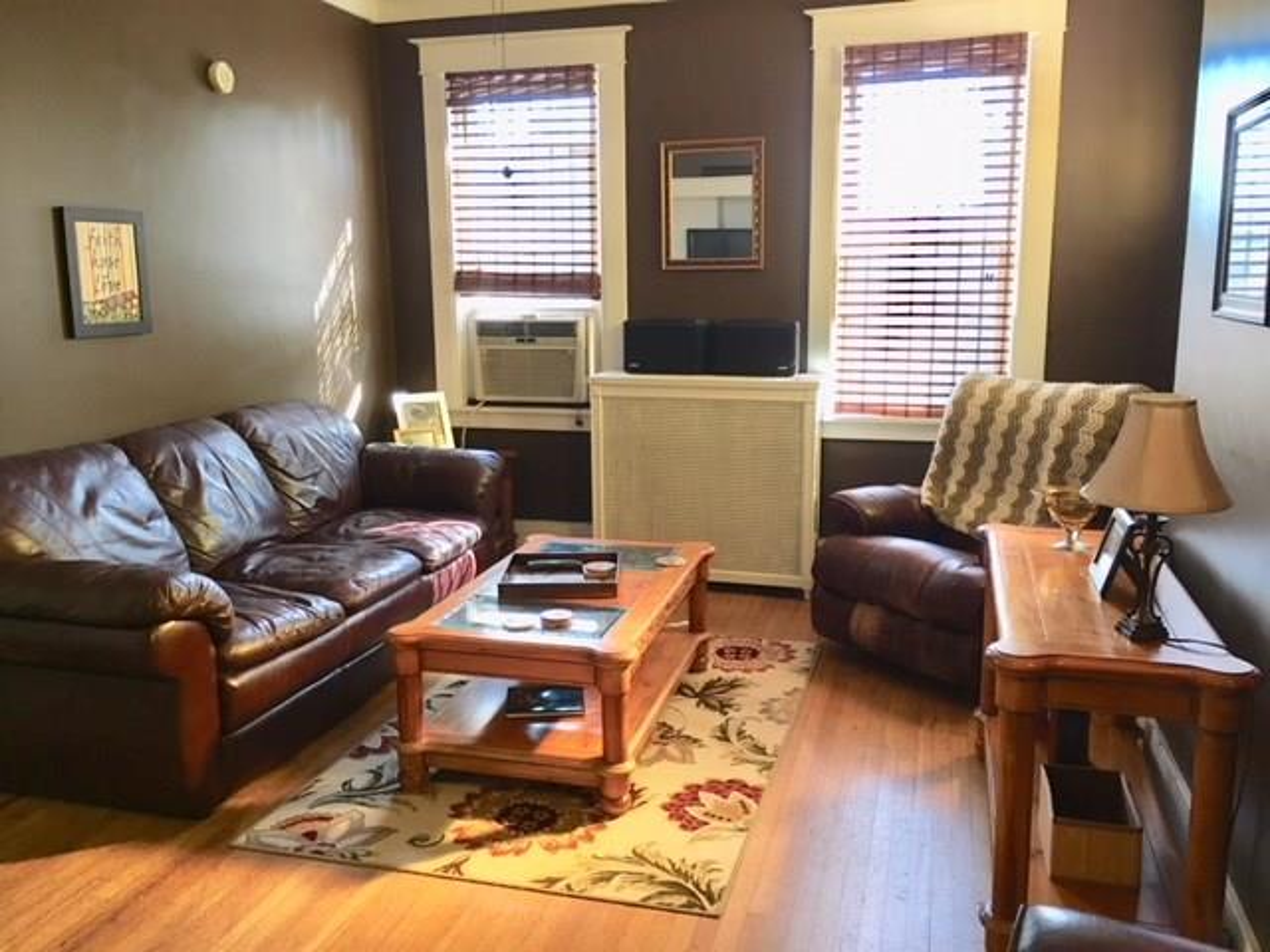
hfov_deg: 61.7
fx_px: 1064
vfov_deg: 48.2
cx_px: 635
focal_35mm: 29
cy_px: 476
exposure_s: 1/15
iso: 50
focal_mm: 4.15
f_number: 2.2
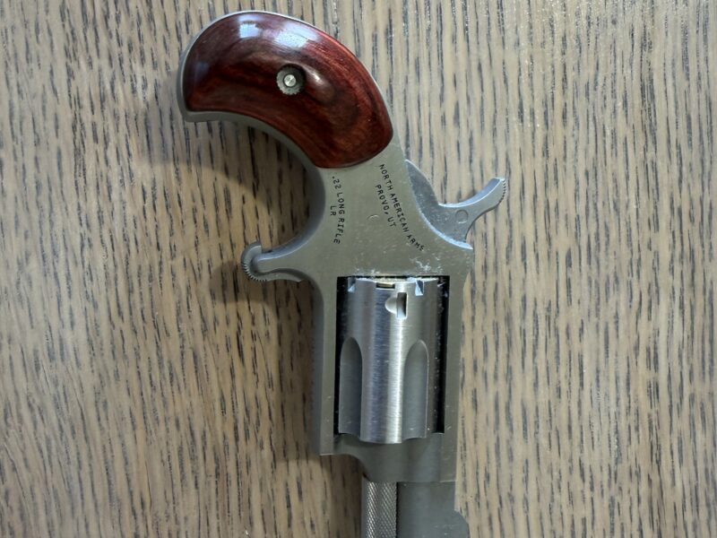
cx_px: 358
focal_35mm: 26
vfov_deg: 53.1
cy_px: 269
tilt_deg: -85.4
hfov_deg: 67.3
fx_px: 539
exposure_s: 1/60
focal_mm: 2.22
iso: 200
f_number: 2.2
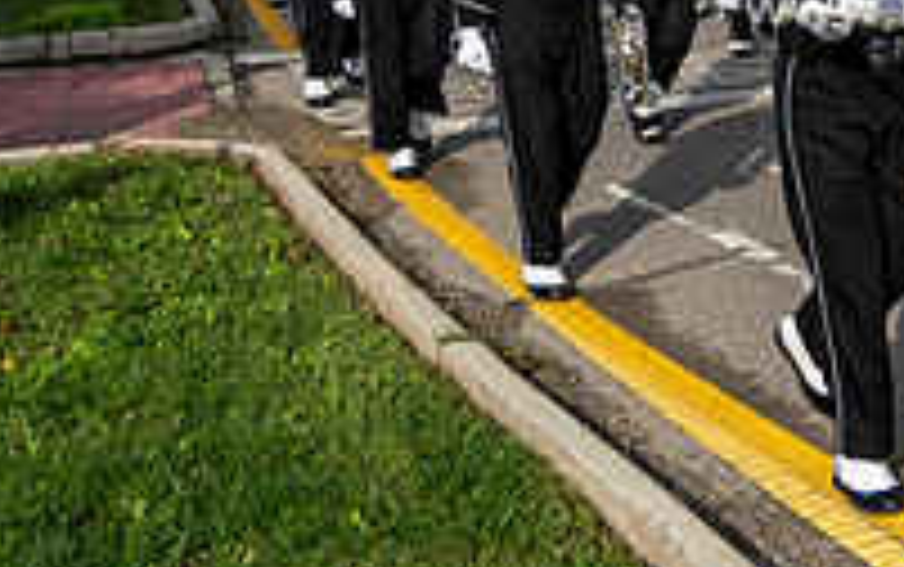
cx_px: 1052
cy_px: -151
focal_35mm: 75
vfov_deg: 16.5
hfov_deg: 25.1
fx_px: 1849
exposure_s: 1/1600
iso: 125
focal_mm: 25.5
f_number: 4
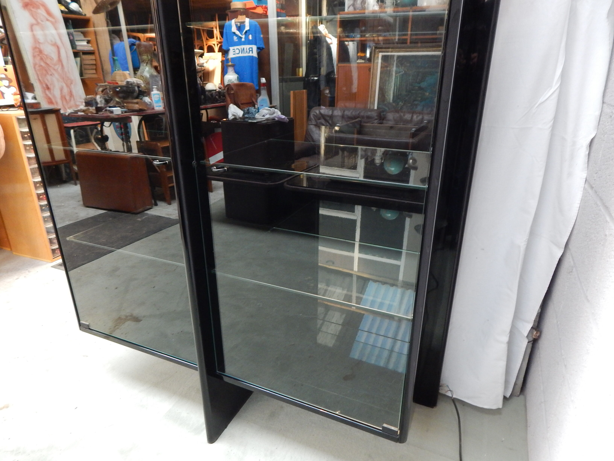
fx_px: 390
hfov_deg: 76.4
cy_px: 230
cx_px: 307
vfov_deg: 61.1
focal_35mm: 22
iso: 400
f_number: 3
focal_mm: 4
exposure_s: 1/30
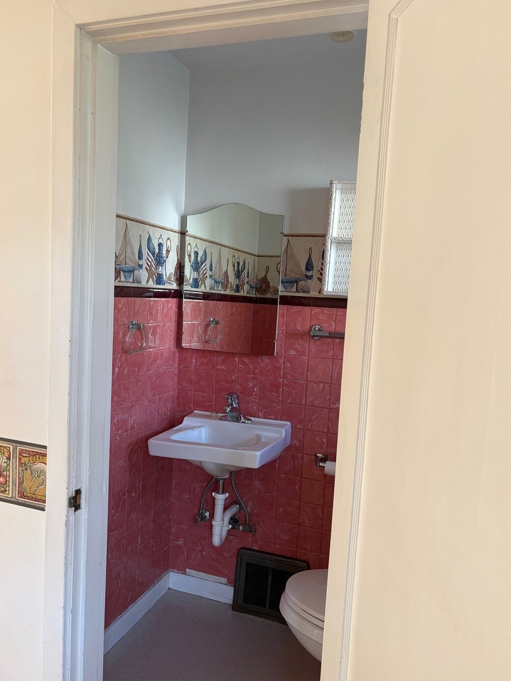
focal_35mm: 27
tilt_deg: -4.5
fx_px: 532
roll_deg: -3.2
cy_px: 346
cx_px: 257
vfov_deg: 65.3
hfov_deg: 51.3
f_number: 1.6
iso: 125
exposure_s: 1/61
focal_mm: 5.96
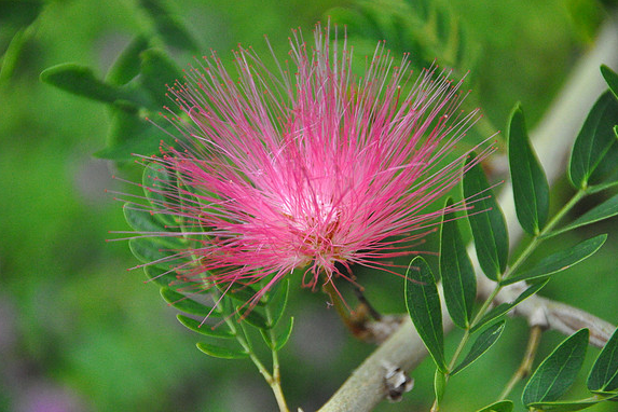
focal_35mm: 303
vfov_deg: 4.5
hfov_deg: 6.8
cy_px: 205
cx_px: 307
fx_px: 5201
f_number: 5.6
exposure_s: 1/1600
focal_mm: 200
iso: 3200
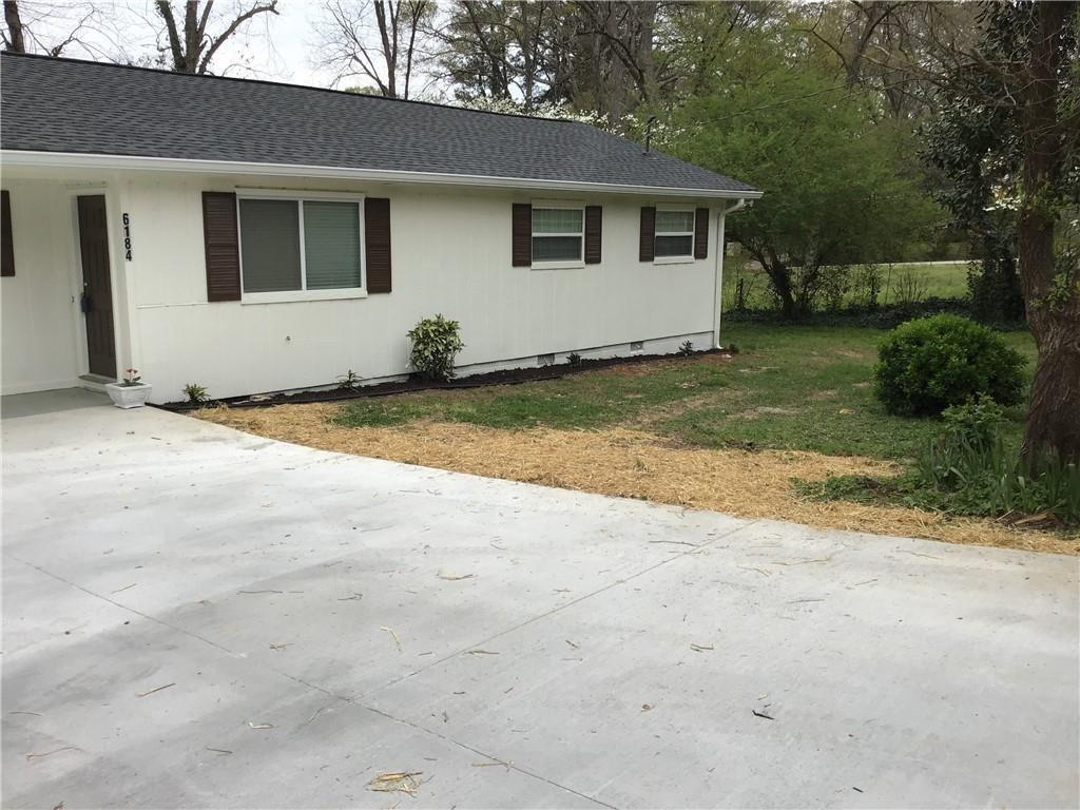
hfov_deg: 58.4
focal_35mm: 31
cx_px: 540
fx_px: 967
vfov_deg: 45.4
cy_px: 405
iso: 25
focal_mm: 3.3
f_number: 2.4
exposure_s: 1/783
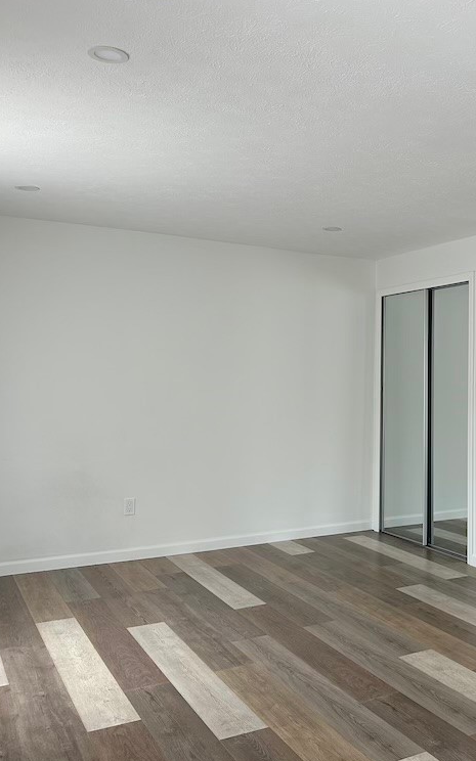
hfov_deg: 34.8
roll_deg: -1.0
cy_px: 382
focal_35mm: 35
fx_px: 726
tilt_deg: +1.0
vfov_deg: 55.3
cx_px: 402
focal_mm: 6.86
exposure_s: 1/120
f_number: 1.78
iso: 200
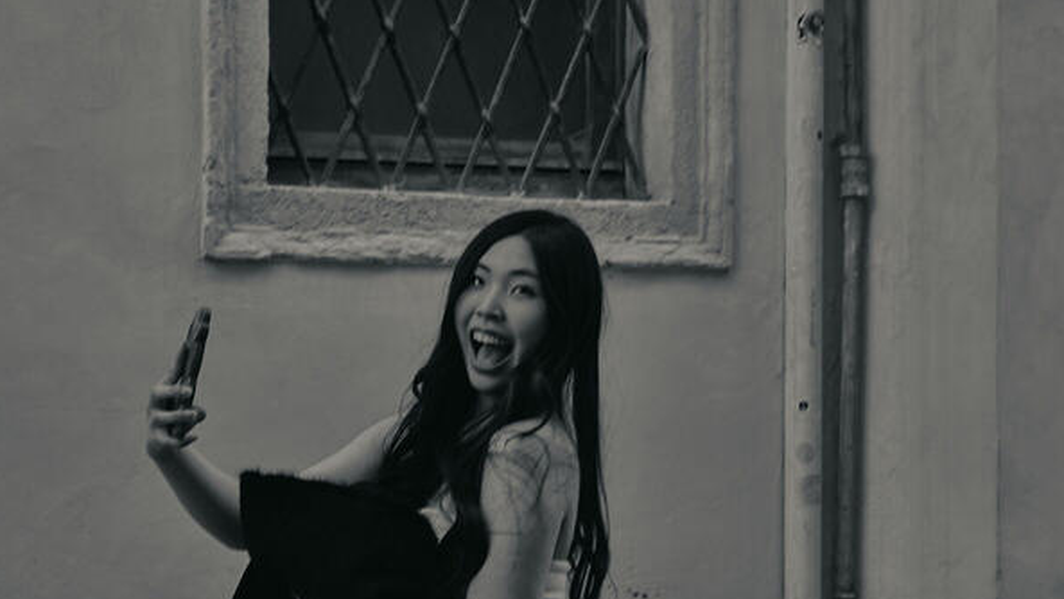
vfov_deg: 13.6
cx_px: 529
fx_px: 2512
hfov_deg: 23.9
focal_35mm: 89
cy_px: 339
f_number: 8
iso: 200
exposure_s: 1/30
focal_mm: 56
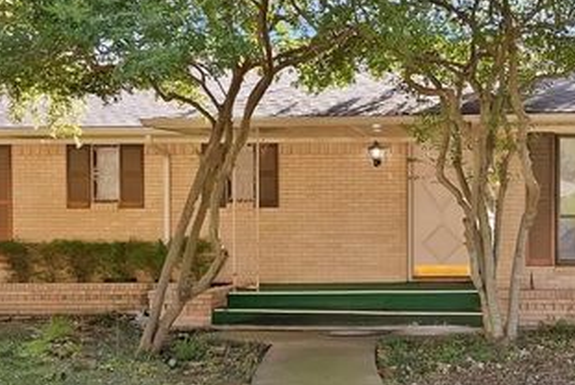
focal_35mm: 56
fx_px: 895
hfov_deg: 33.6
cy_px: 254
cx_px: 525
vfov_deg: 24.1
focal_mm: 17
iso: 640
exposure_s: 1/10
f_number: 9
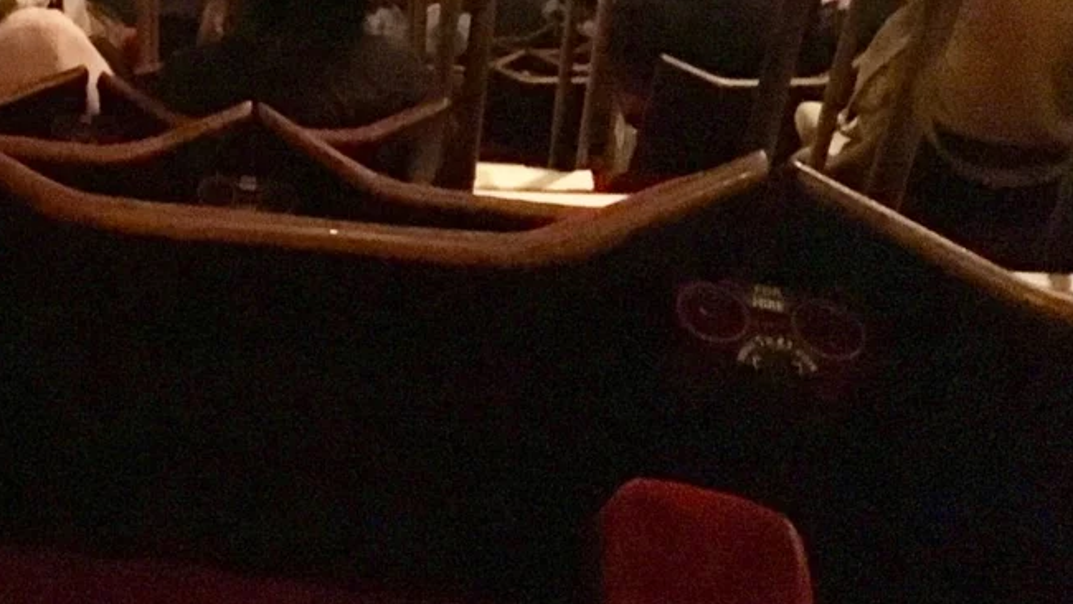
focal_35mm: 68
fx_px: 1935
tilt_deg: -31.6
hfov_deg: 29.7
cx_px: 104
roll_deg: +1.9
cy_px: -246
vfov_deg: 16.5
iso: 2000
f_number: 2.2
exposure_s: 1/17
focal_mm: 4.15
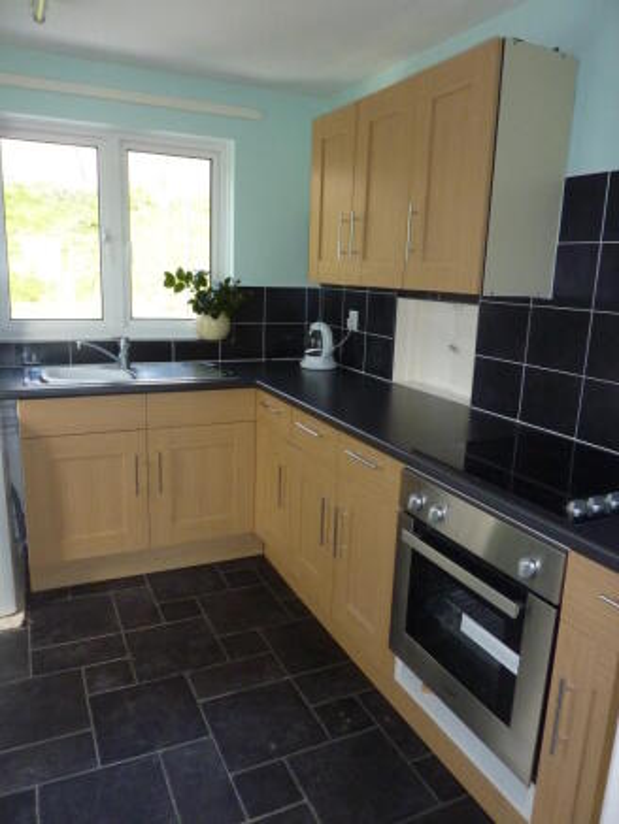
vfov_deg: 69.4
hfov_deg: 54.9
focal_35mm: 25
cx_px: 310
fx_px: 596
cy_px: 412
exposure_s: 1/250
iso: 400
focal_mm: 4.1
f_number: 3.3
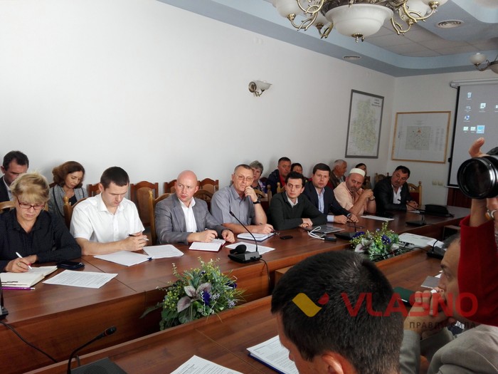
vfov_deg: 51.4
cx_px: 249
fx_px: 388
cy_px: 187
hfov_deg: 65.3
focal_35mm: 27
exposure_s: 1/33
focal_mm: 3.68
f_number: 2
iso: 130
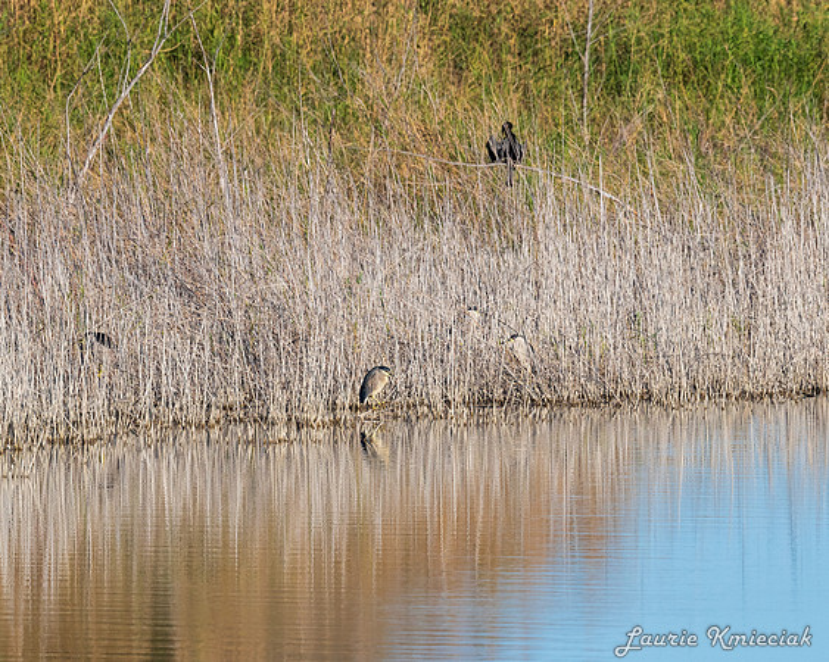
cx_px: 502
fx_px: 23660
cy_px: 354
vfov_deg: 1.6
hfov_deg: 2.0
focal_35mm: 965
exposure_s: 1/2000
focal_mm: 500
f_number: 8
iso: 400
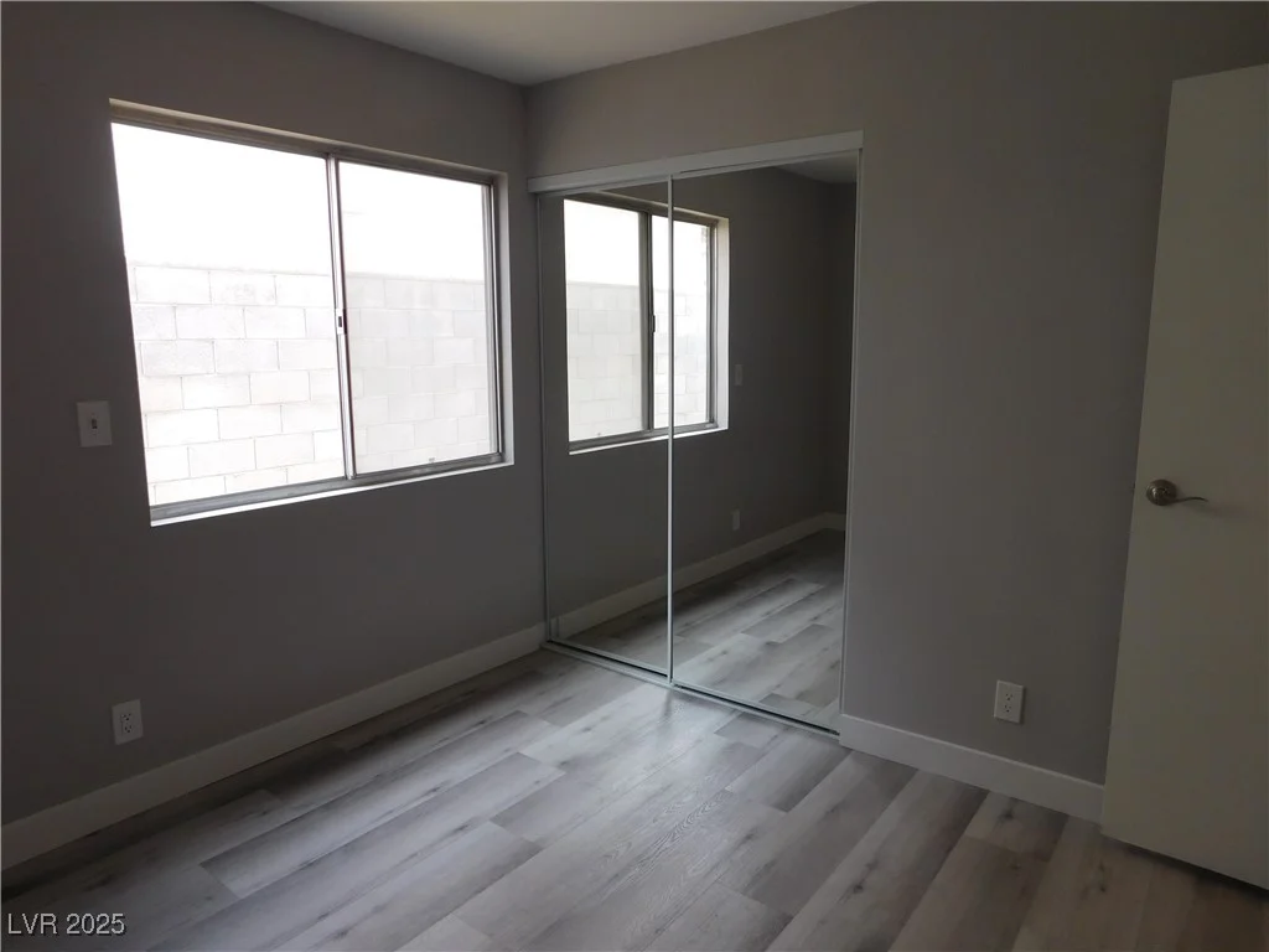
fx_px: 843
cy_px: 476
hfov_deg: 73.9
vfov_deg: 58.9
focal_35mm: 23
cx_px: 634
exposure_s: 1/125
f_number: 3
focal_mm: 4
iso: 125
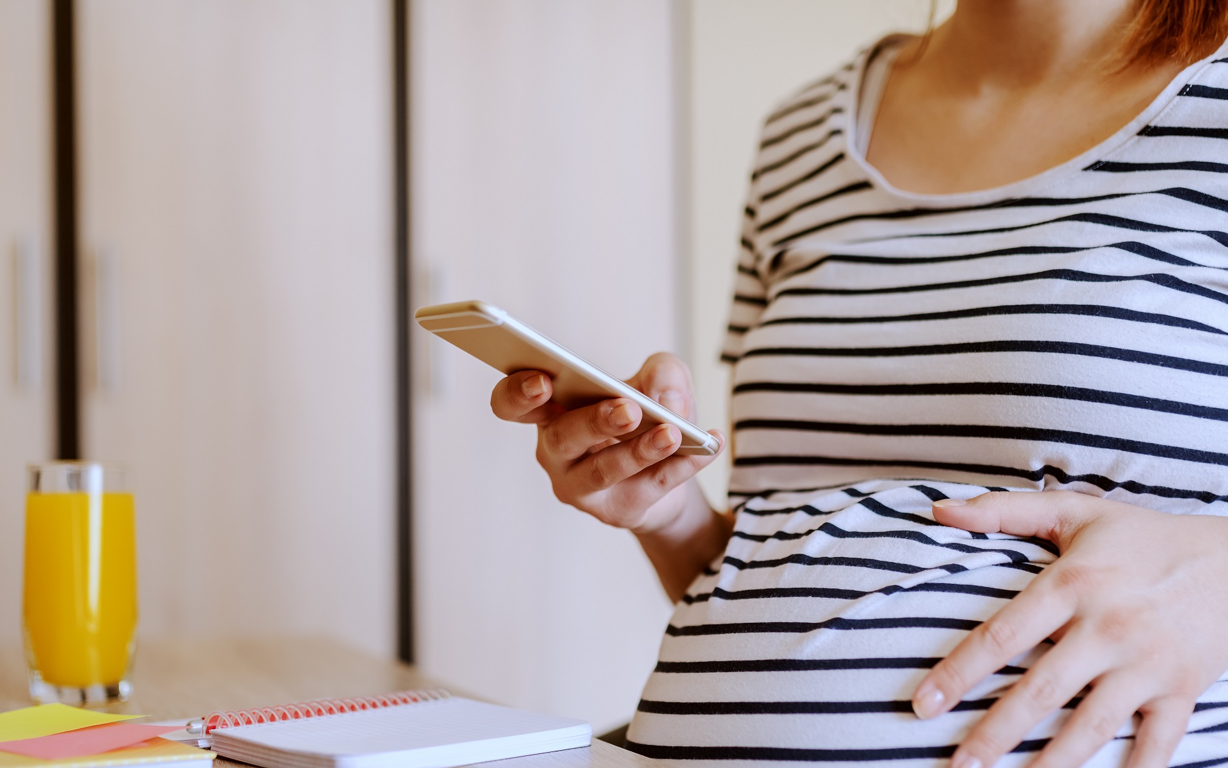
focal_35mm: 46
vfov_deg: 27.8
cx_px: 620
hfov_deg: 43.5
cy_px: 519
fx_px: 1540
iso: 200
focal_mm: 35
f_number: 2
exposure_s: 1/320
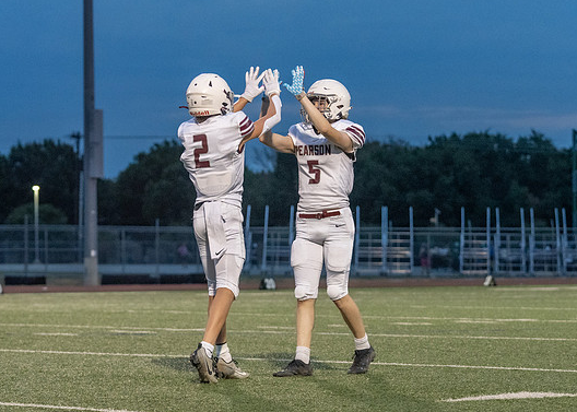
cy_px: 185
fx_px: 2671
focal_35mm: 163
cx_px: 286
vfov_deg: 8.8
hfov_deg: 12.3
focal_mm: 90
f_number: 3.5
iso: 5000
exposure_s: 1/1000
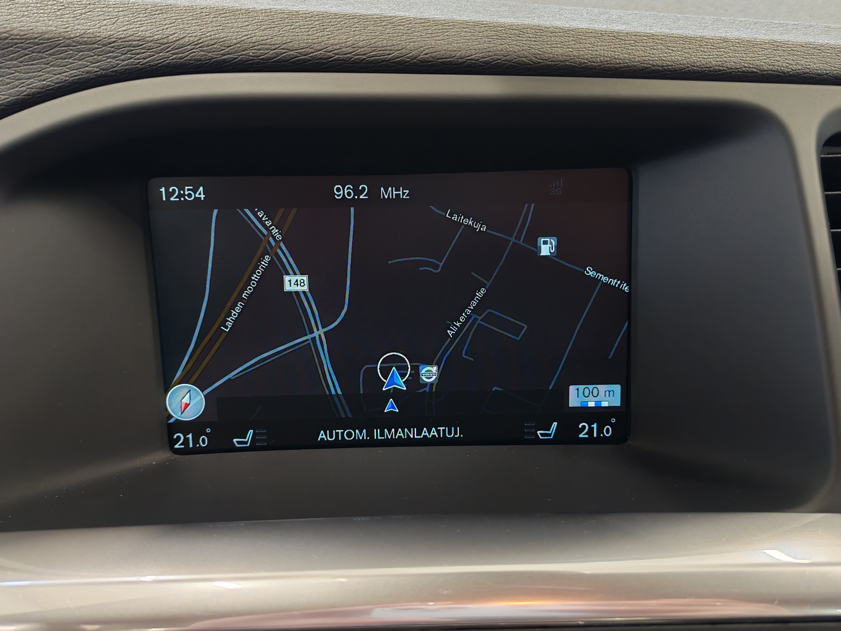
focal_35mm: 33
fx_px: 802
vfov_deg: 42.9
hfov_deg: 55.4
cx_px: 420
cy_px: 316
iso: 798
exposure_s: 1/50
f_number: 1.9
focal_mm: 6.12
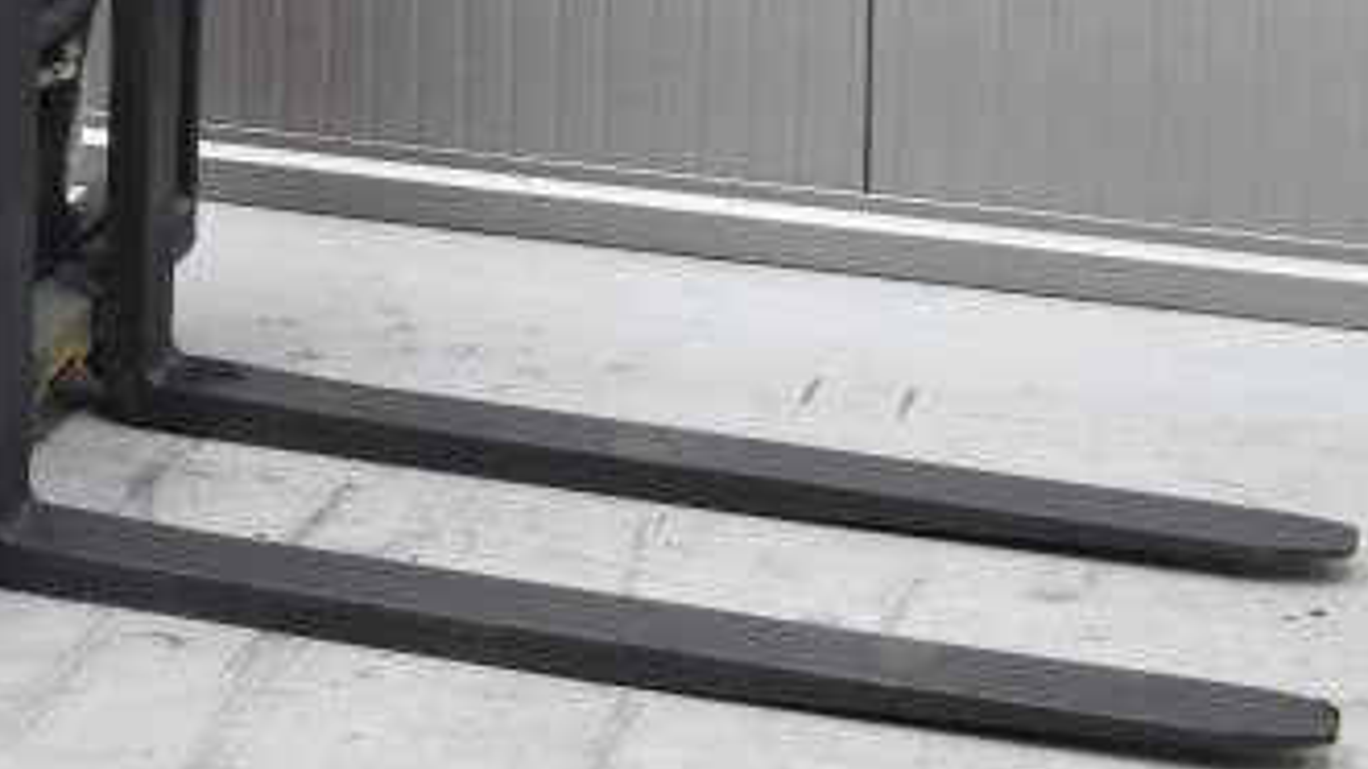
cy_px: -777
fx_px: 4134
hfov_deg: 16.9
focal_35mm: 114
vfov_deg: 9.9
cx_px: -740
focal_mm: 20
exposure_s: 1/30
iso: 1600
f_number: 5
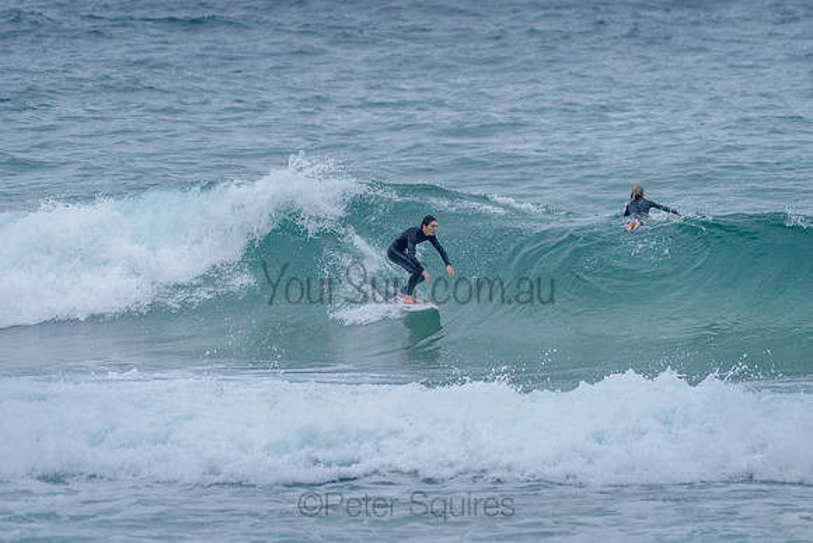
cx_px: 408
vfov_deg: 2.2
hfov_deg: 3.4
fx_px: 13841
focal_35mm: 613
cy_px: 211
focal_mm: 500
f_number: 5.6
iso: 560
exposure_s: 1/1250
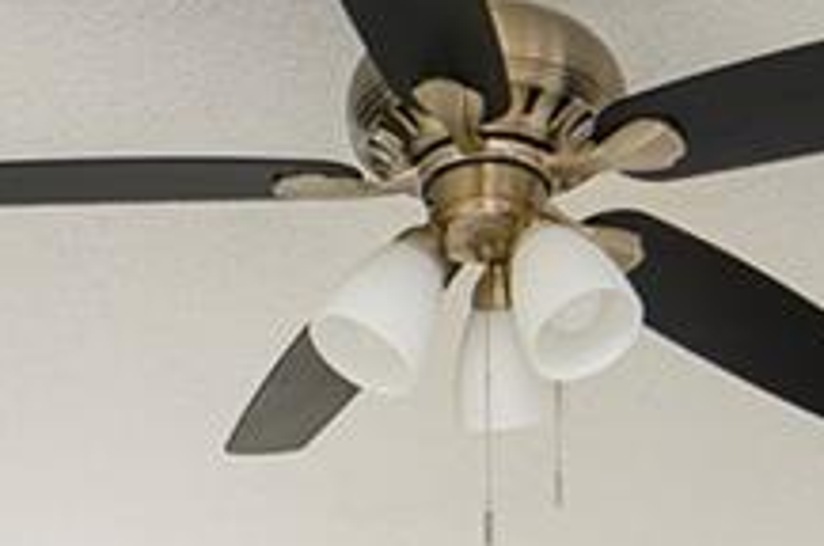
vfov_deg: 11.3
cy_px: 1272
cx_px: 478
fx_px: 2354
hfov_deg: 19.8
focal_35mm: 103
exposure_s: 1/20
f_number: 8
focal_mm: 14
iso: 250
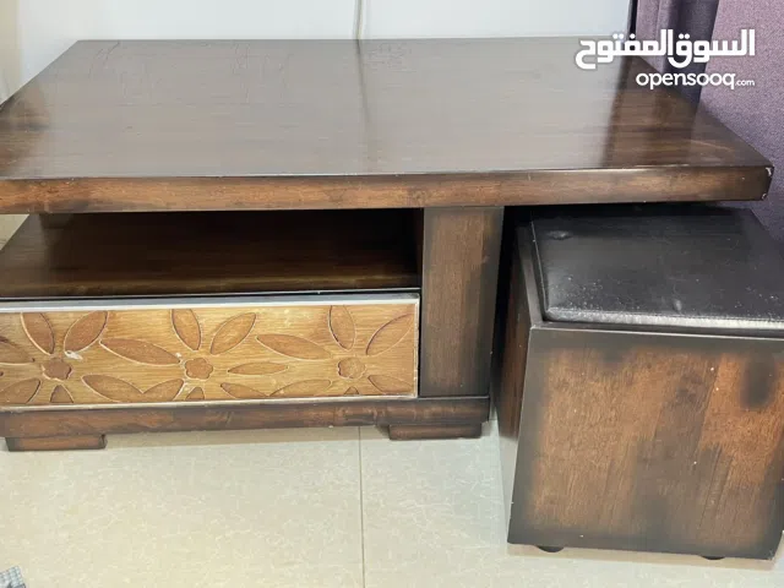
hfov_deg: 67.3
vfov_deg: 53.1
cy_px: 294
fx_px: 589
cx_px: 392
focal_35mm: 26
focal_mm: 5.7
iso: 500
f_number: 1.5
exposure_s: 1/60
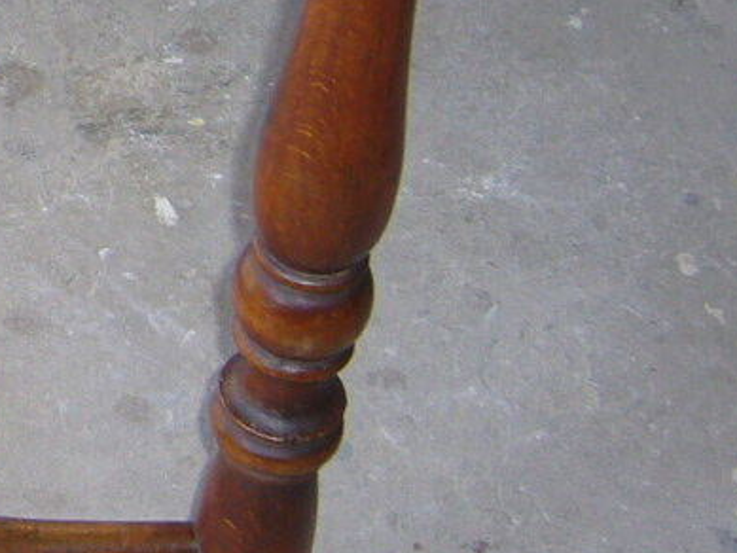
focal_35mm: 144
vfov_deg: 10.2
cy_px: -32
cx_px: -388
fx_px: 3067
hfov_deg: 12.9
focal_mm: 5.8
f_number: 2.8
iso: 80
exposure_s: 1/60
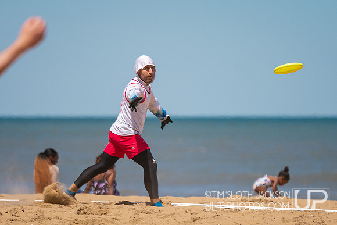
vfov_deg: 3.5
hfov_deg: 5.3
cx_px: 172
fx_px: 3631
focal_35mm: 388
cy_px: 146
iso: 400
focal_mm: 200
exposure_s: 1/10000
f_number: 2.8
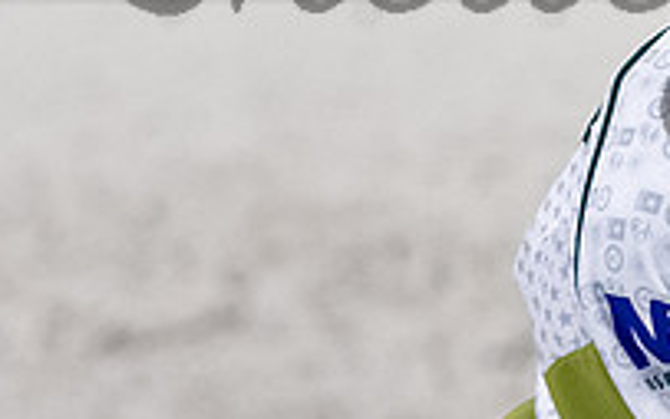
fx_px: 19726
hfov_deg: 1.9
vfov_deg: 1.2
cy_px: 6
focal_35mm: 1080
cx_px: 845
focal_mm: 155
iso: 2000
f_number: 3.2
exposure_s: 1/800
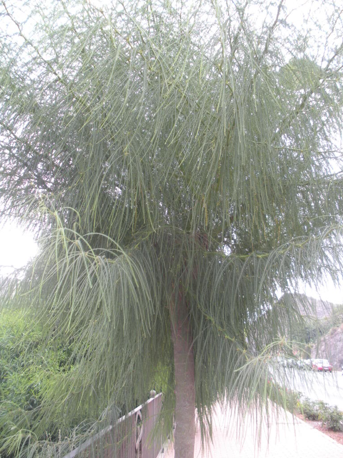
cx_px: 172
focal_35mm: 36
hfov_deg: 39.7
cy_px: 229
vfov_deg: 51.4
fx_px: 476
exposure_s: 1/59
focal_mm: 6.3
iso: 108
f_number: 3.5
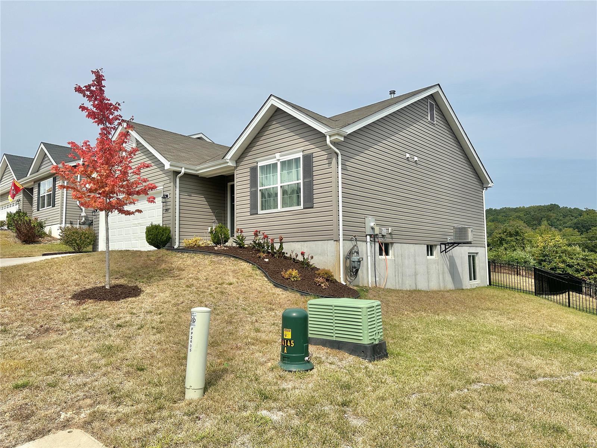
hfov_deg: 71.6
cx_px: 298
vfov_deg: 56.8
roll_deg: -0.2
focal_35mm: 24
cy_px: 224
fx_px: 414
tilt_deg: +5.9
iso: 80
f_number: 1.78
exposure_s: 1/7576
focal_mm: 6.86
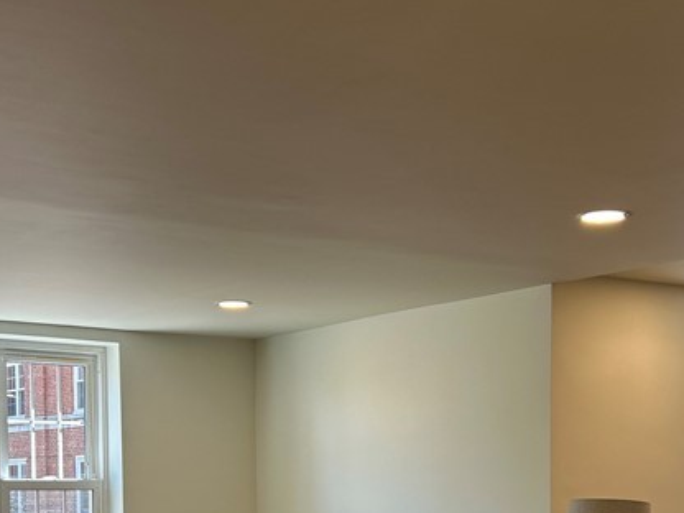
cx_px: 289
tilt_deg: -1.9
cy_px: 510
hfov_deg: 30.2
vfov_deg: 22.1
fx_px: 1265
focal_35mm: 64
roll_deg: +0.5
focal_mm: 5.7
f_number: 1.5
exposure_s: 1/120
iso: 40
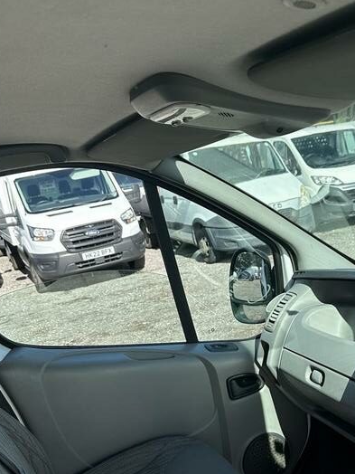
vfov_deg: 45.2
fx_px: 561
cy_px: 309
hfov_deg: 34.9
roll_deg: +8.7
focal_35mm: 41
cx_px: 232
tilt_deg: -15.1
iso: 80
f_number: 1.78
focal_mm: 6.86
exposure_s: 1/1949
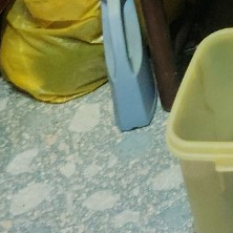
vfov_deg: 12.5
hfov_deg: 12.7
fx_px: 891
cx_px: 494
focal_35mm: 117
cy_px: -277
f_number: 1.8
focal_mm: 5.4
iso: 250
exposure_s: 1/40
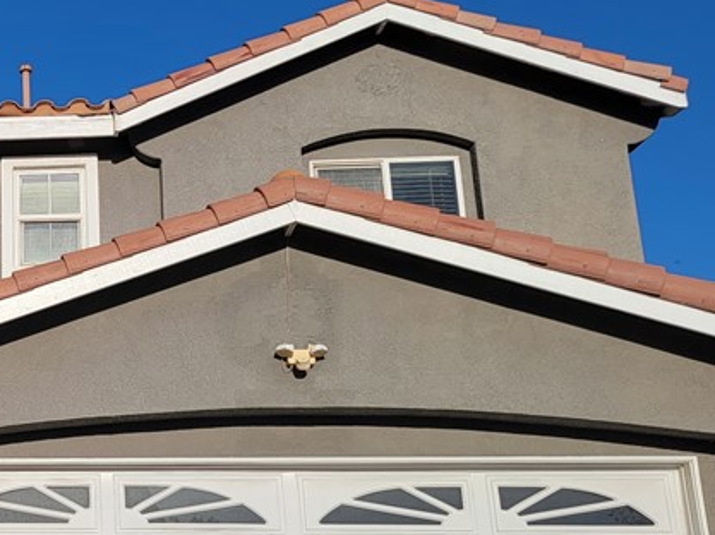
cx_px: -81
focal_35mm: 59
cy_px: 345
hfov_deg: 29.4
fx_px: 1218
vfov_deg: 24.7
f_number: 1.8
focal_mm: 6.7
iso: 16
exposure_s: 1/1756
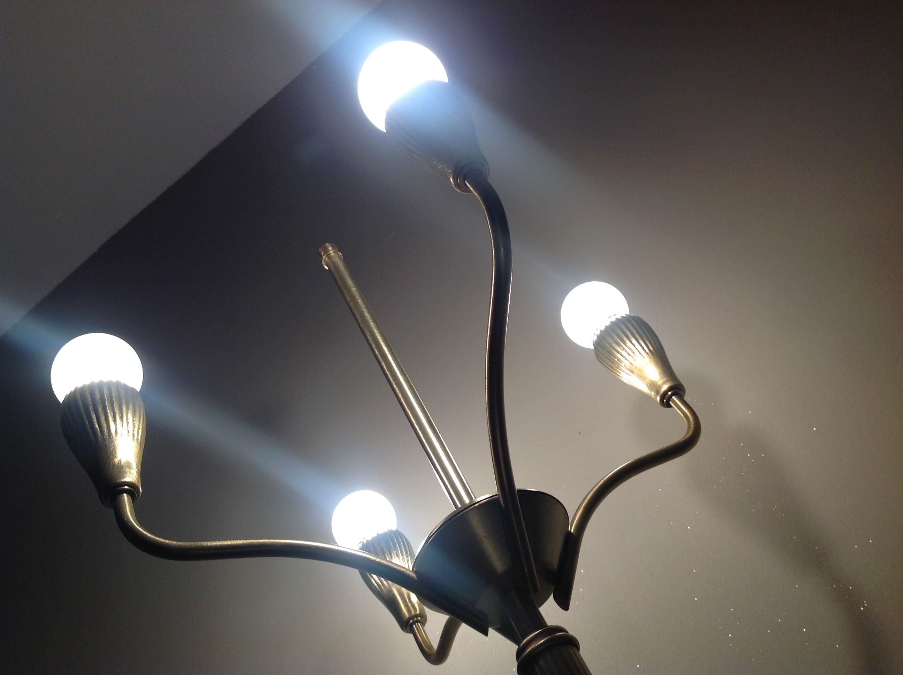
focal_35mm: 35
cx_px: 452
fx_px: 912
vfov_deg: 40.6
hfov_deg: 52.7
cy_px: 338
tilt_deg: +48.9
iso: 64
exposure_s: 1/100
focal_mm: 4.28
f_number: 2.4
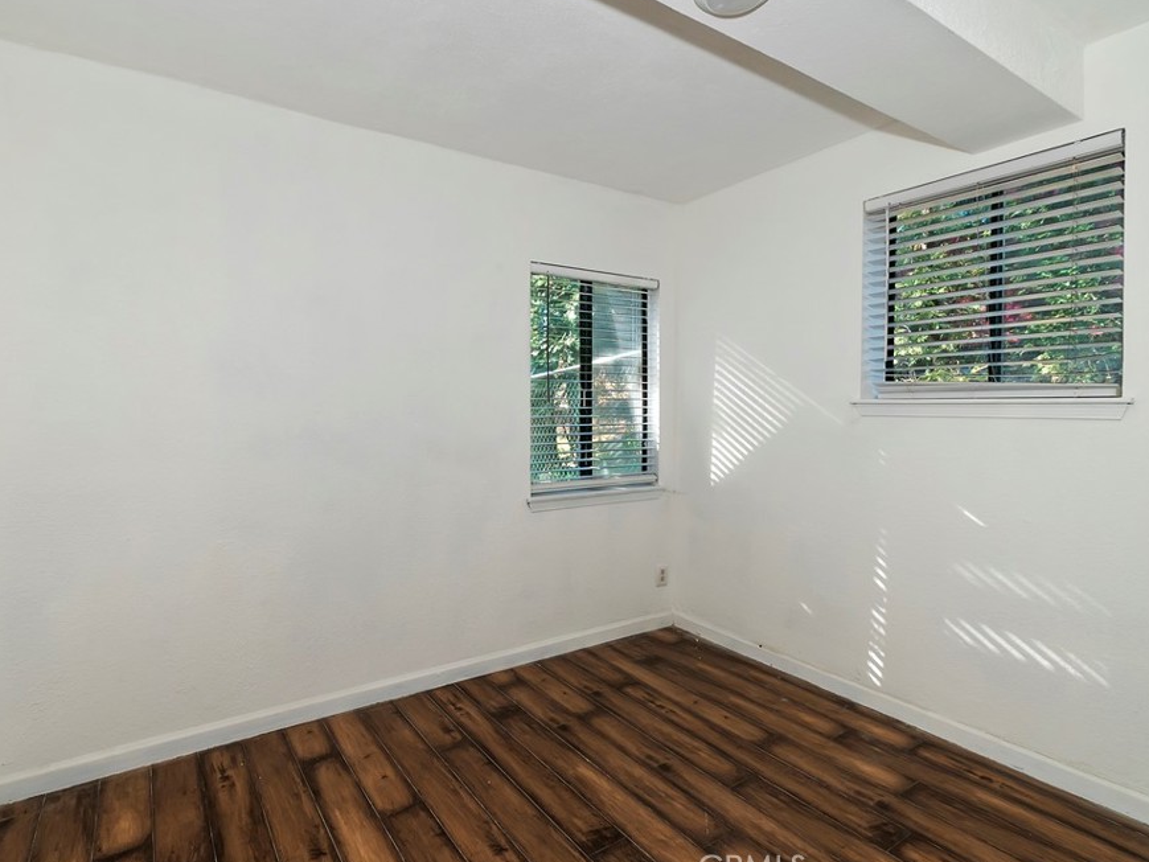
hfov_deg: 91.0
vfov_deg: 74.7
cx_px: 566
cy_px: 434
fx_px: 564
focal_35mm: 17
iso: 400
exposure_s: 1/30
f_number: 8
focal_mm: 10
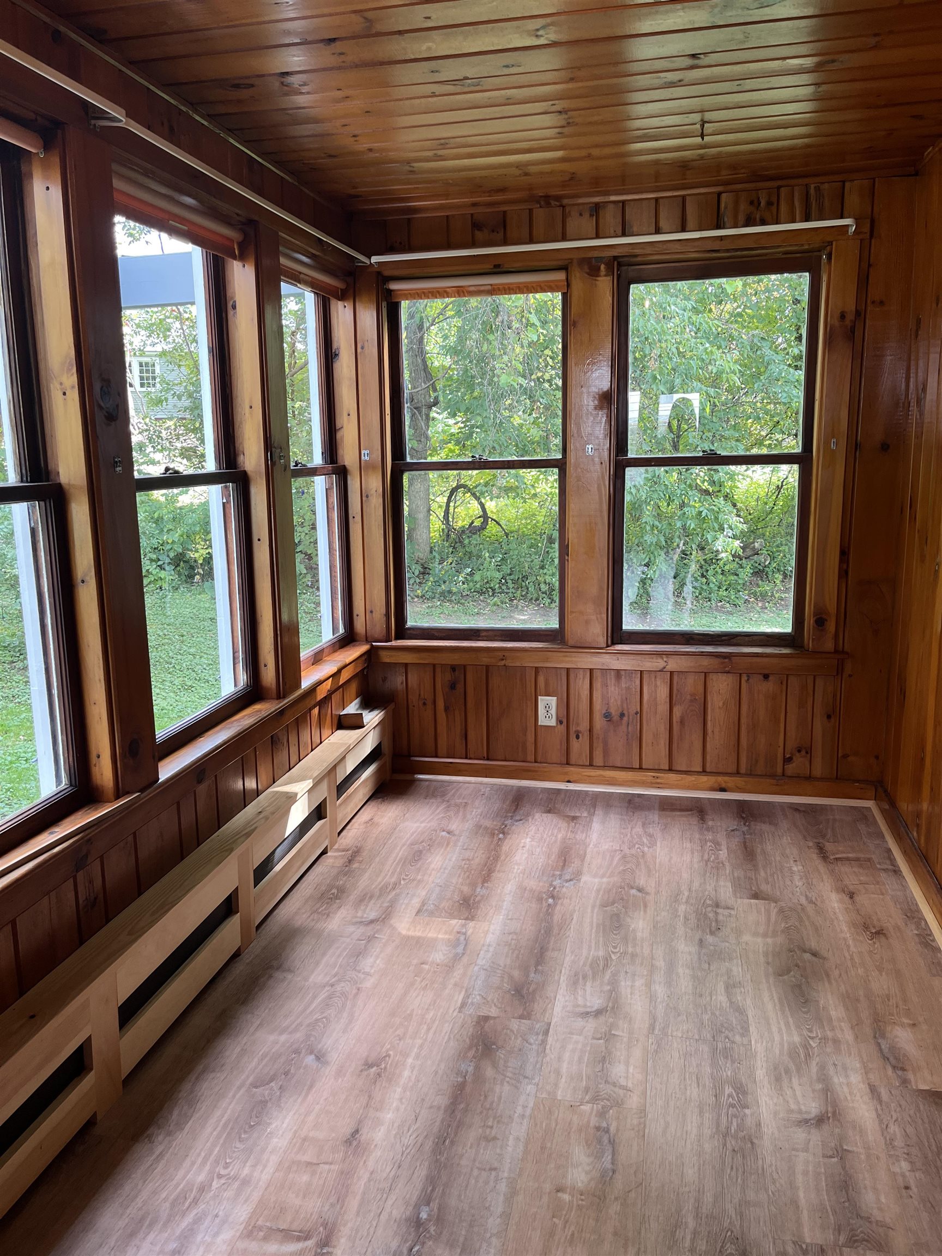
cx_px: 471
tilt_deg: -11.3
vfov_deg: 67.3
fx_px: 943
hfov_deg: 53.1
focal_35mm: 26
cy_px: 628
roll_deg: +2.1
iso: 80
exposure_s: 1/122
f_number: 1.6
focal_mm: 5.1
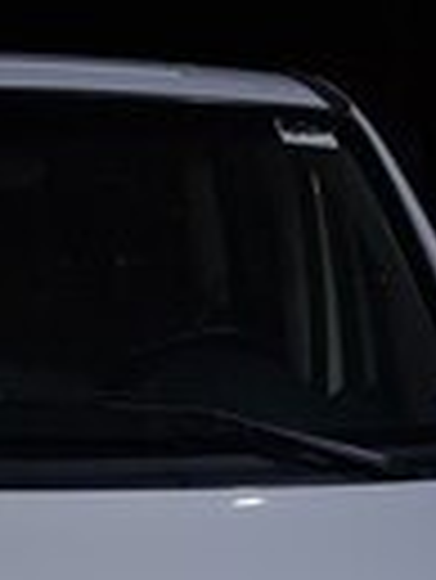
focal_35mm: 100
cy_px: 769
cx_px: -4
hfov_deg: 14.6
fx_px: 1677
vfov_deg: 18.2
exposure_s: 1/33
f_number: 1.7
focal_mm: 4.2
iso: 100
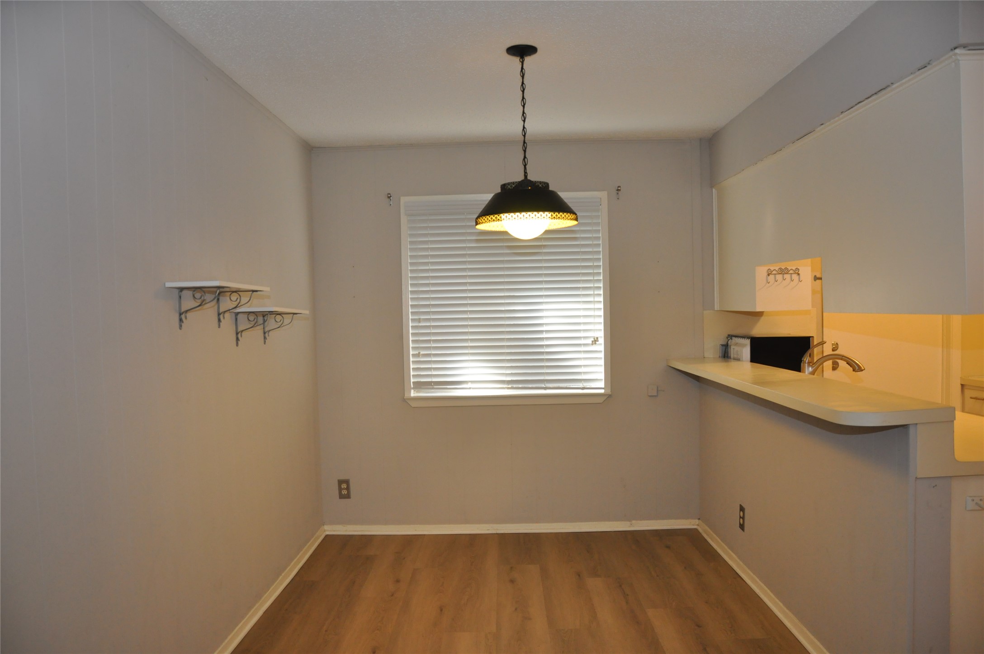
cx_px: 492
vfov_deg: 47.8
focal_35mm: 27
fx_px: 737
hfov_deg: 67.4
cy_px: 327
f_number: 4
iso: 800
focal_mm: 18
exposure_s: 1/60
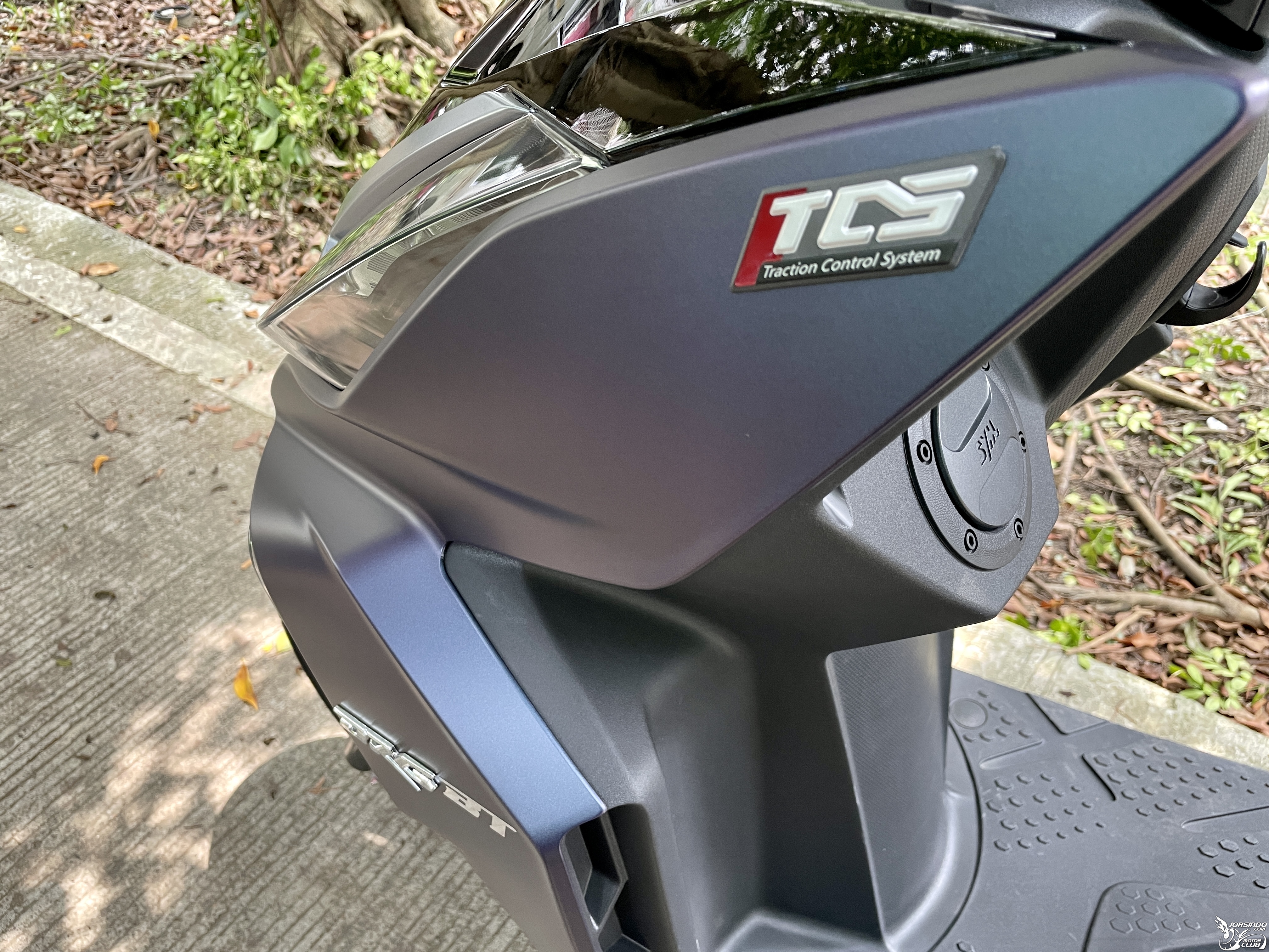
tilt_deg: -42.9
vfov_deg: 53.1
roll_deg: -3.1
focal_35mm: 26
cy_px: 476
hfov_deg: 67.3
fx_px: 953
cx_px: 634
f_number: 1.6
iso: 125
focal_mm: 4.2
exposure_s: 1/90
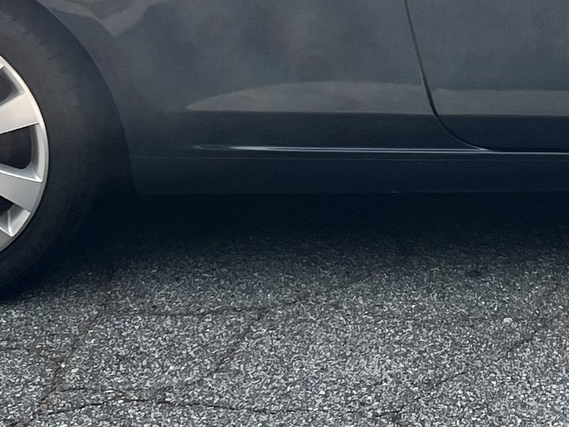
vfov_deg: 11.6
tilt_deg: -15.0
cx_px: 578
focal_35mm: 124
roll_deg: -1.0
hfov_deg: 15.6
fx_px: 2039
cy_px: -159
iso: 50
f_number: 1.6
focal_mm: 5.1
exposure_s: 1/1163
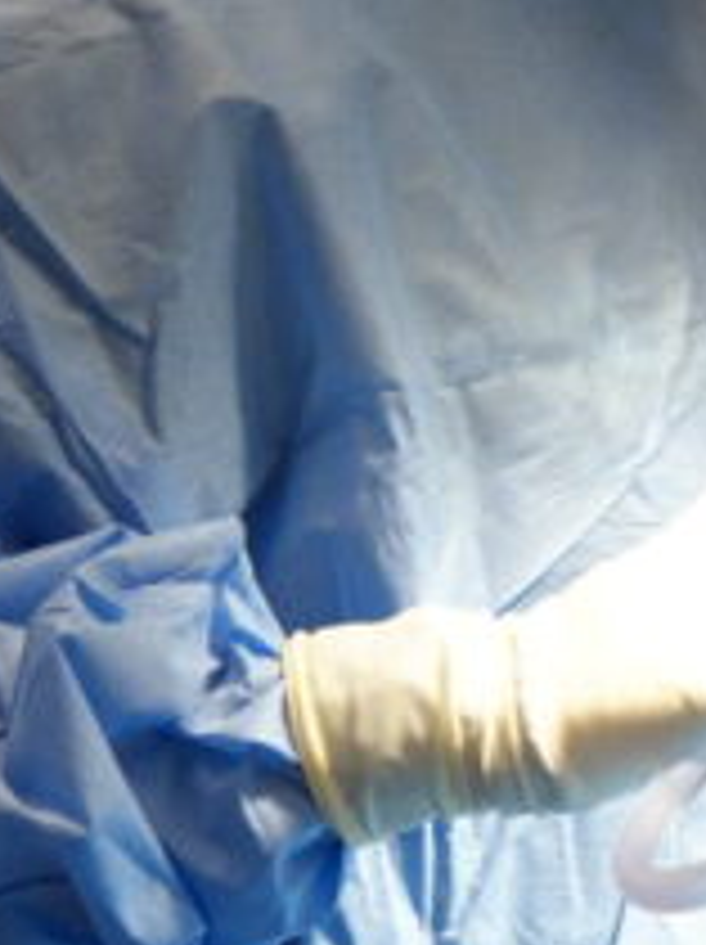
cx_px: 1452
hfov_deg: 4.2
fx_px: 9592
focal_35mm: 352
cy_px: -88
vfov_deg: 5.6
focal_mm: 50
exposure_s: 1/160
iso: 250
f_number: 4
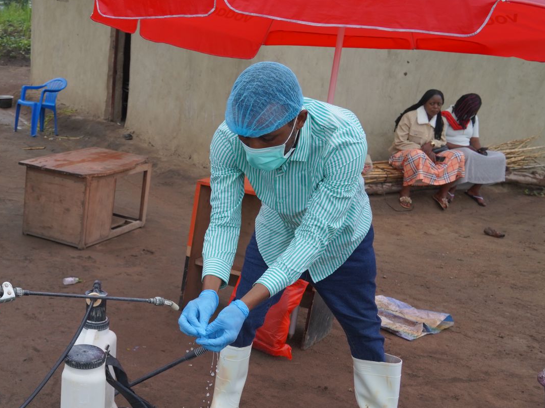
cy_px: 302
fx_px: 693
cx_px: 67
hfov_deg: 40.1
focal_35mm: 44
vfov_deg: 32.3
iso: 500
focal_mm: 24
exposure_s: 1/640
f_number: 6.3
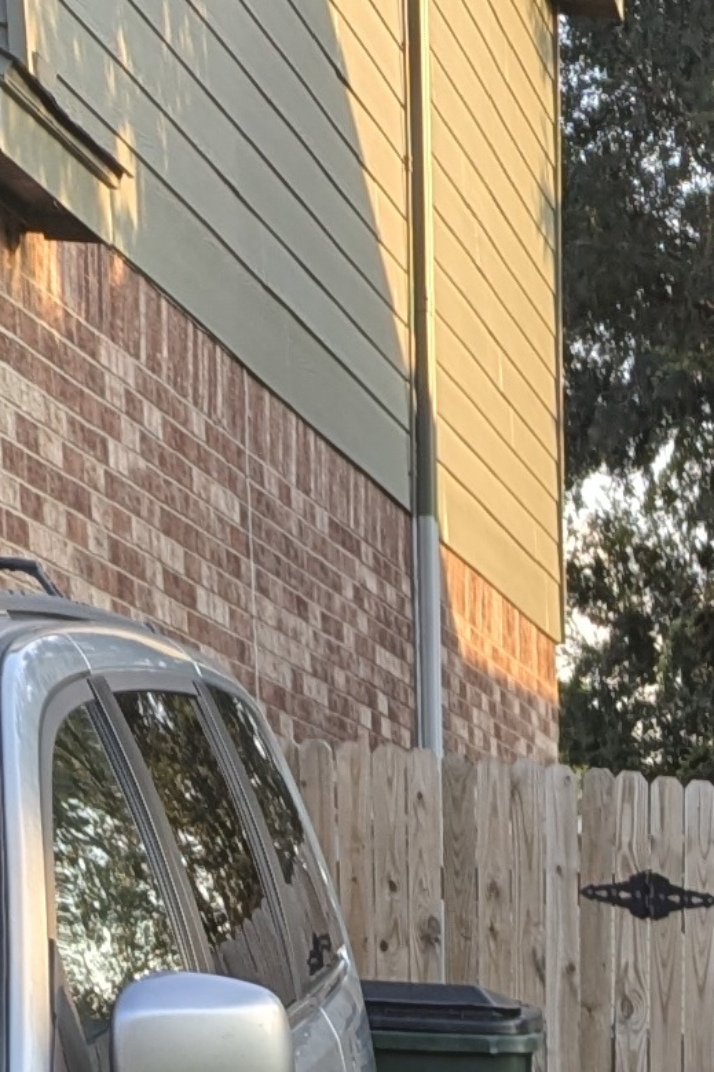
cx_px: 1149
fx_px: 3899
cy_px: 2748
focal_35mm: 131
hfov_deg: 10.1
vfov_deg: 11.9
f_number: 1.85
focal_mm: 6.81
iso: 39
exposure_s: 1/277
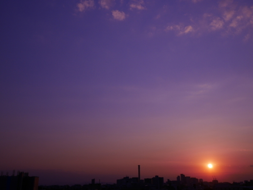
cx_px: 126
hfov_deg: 51.3
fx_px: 263
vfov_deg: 39.7
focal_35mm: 36
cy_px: 95
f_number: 9
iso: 200
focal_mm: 18
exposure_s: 1/400
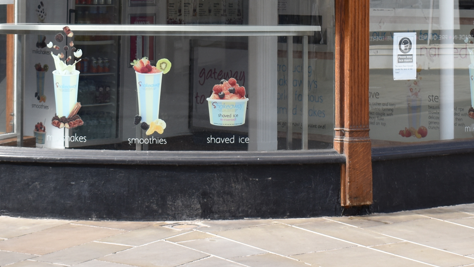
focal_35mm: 119
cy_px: -75
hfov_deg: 18.0
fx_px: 1499
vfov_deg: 10.0
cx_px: 245
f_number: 5.6
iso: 200
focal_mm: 31
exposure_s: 1/250
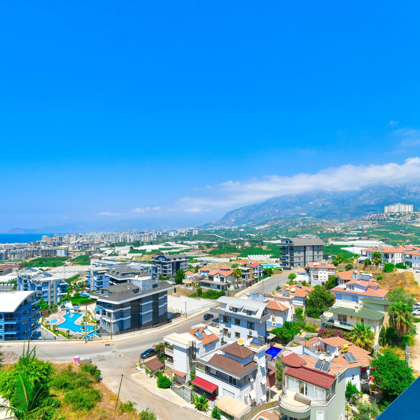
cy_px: 218
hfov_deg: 74.6
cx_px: 190
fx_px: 275
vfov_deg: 74.8
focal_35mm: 20
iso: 100
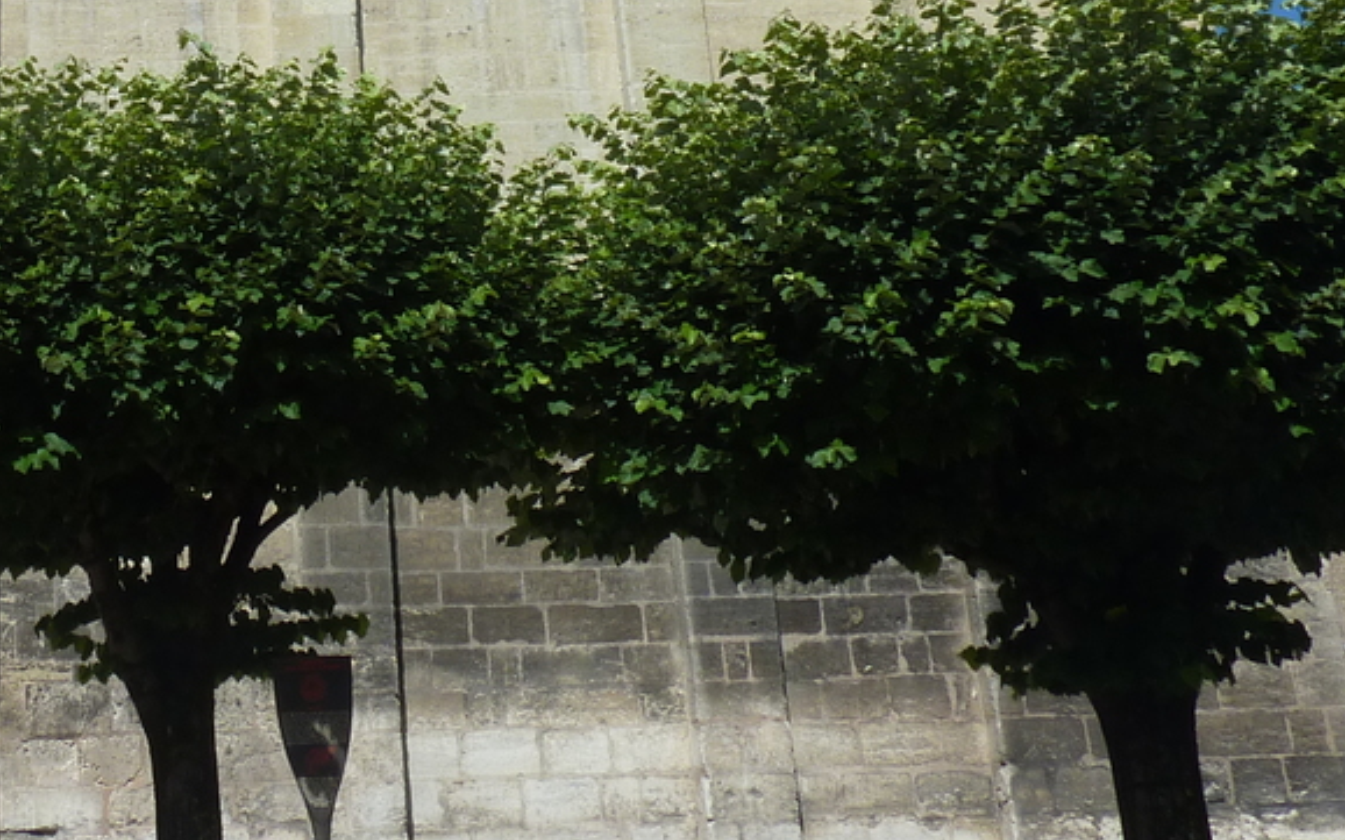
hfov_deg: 34.8
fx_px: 2016
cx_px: 133
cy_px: 28
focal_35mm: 55
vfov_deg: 22.7
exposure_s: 1/500
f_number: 5.6
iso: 80
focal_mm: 4.1
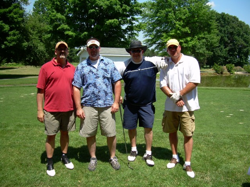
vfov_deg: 37.7
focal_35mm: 38
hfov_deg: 49.0
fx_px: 274
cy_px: 94
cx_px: 125
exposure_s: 1/771
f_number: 2.8
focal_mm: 6.3
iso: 50
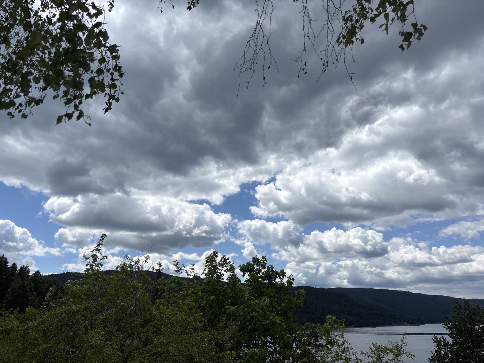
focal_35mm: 26
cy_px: 182
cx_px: 242
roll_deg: +1.1
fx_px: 364
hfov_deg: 67.3
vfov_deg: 53.1
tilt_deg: +20.3
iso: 50
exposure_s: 1/7194
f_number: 1.6
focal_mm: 5.96
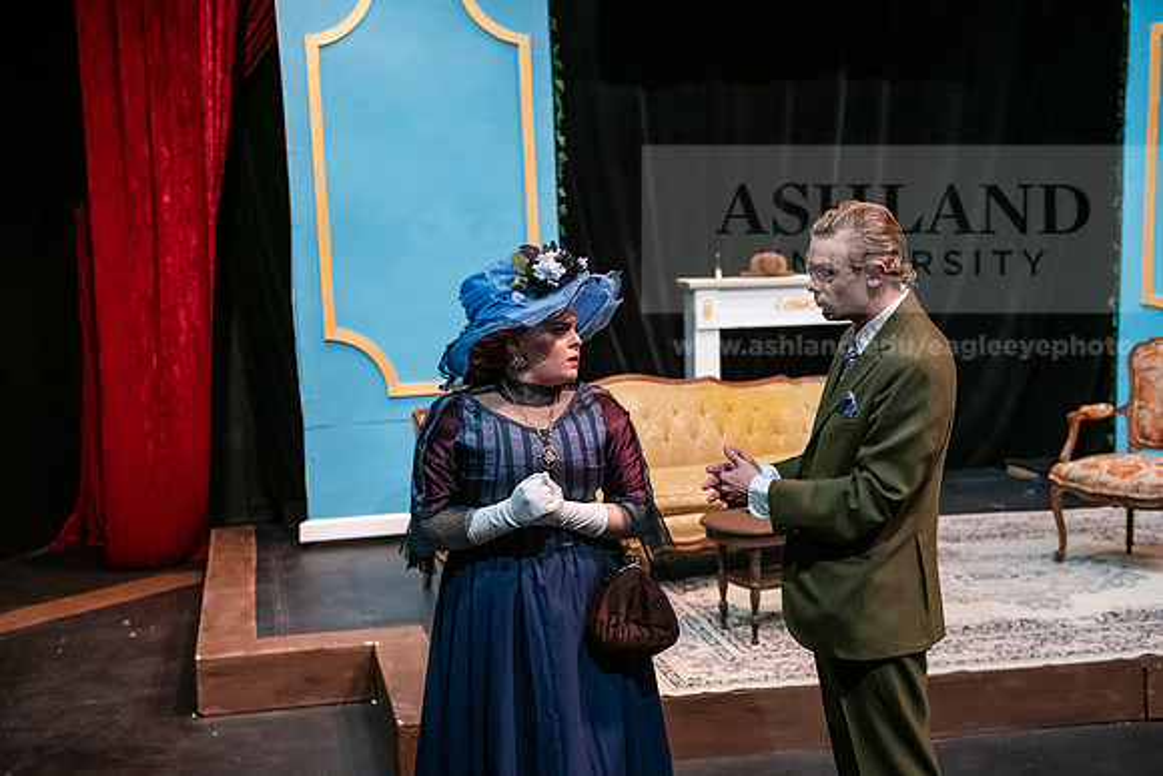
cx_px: 582
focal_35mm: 52
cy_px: 388
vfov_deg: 26.0
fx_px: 1680
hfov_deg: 38.2
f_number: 3.2
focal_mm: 52
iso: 3200
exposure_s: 1/200
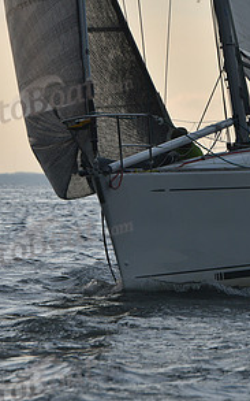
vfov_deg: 5.5
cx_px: 205
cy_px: 155
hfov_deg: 3.4
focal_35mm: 383
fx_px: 4177
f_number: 6.3
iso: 400
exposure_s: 1/640
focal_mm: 190
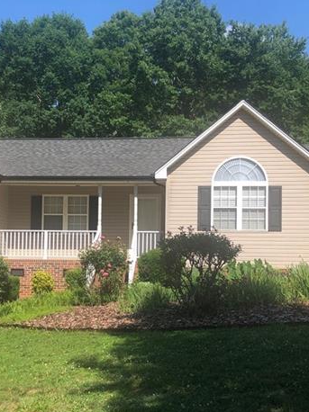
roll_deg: -0.6
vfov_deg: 40.3
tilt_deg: +0.7
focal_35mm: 47
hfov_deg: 30.8
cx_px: 123
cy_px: 244
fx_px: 560
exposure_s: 1/1130
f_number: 1.8
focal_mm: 3.99
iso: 20
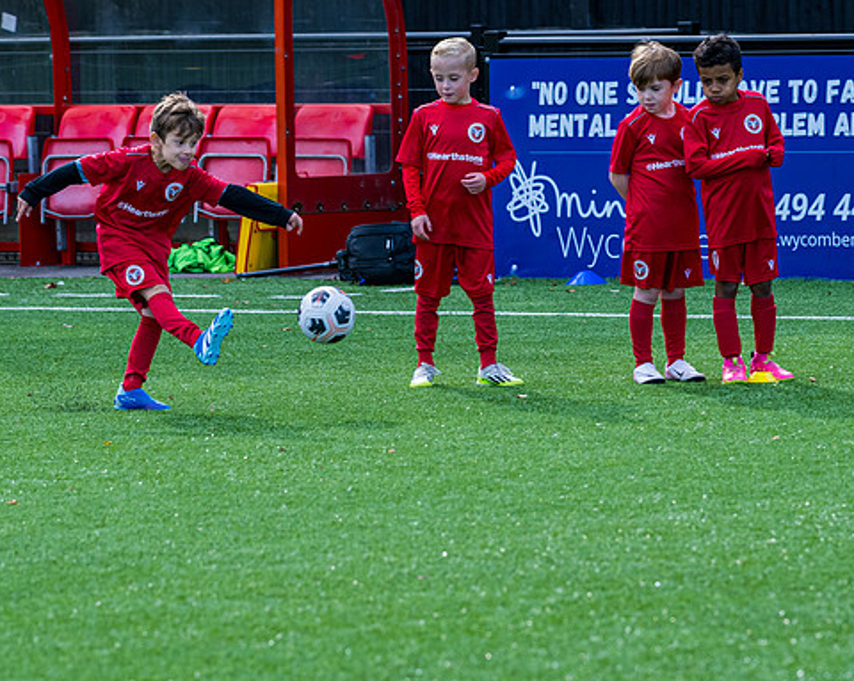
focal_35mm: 316
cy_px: 284
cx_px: 272
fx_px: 7979
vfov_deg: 4.9
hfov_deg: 6.1
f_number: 4
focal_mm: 135
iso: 400
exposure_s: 1/1000
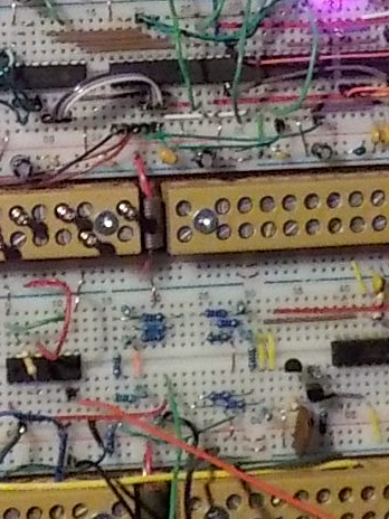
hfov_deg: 10.1
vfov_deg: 12.9
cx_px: 64
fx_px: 2203
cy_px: -207
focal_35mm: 147
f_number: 3.3
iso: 800
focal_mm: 4.1
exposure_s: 1/30
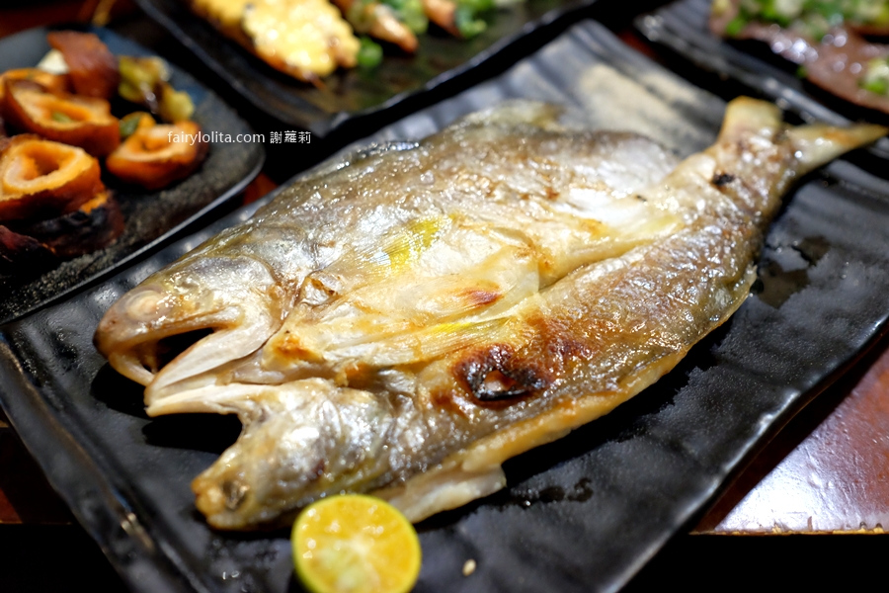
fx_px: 864
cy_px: 296
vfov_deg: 37.9
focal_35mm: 35
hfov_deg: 54.4
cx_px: 444
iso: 4000
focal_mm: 23
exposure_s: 1/75
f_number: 2.8
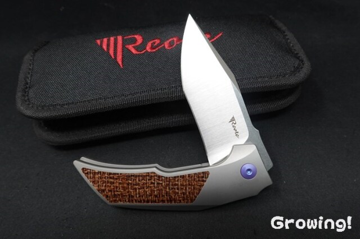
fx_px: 240
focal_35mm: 24
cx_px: 180
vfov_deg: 53.1
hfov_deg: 73.8
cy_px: 120
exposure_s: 1/30
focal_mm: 9
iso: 320
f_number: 5.6
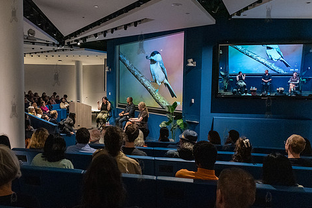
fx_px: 295
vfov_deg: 38.9
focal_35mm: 34
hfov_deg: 55.4
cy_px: 107
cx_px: 126
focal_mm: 24
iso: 6400
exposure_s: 1/250
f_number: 3.5
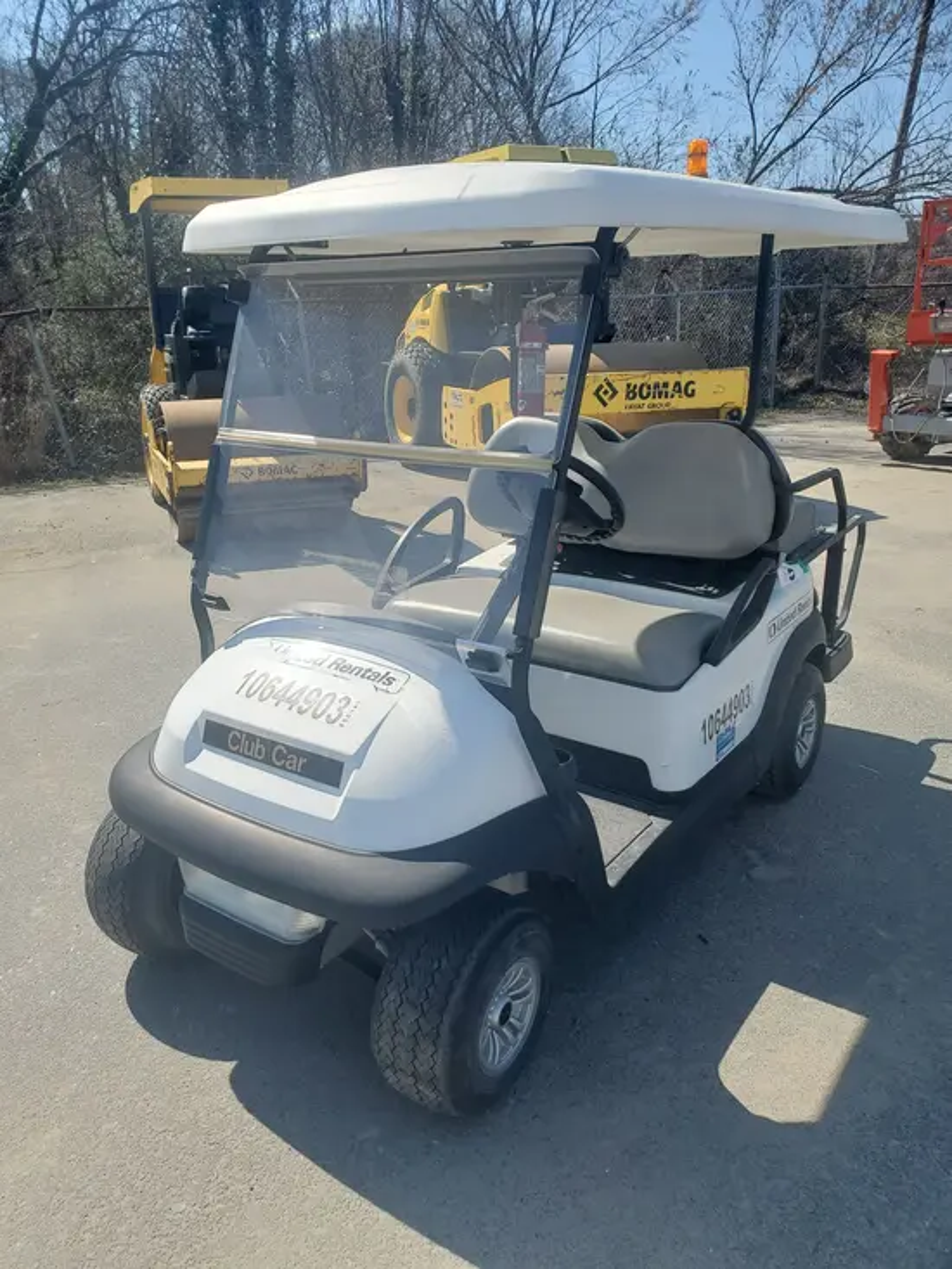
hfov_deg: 53.1
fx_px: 953
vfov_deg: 67.3
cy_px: 634
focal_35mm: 26
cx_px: 476
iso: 50
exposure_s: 1/1480
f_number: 2.4
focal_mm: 4.3
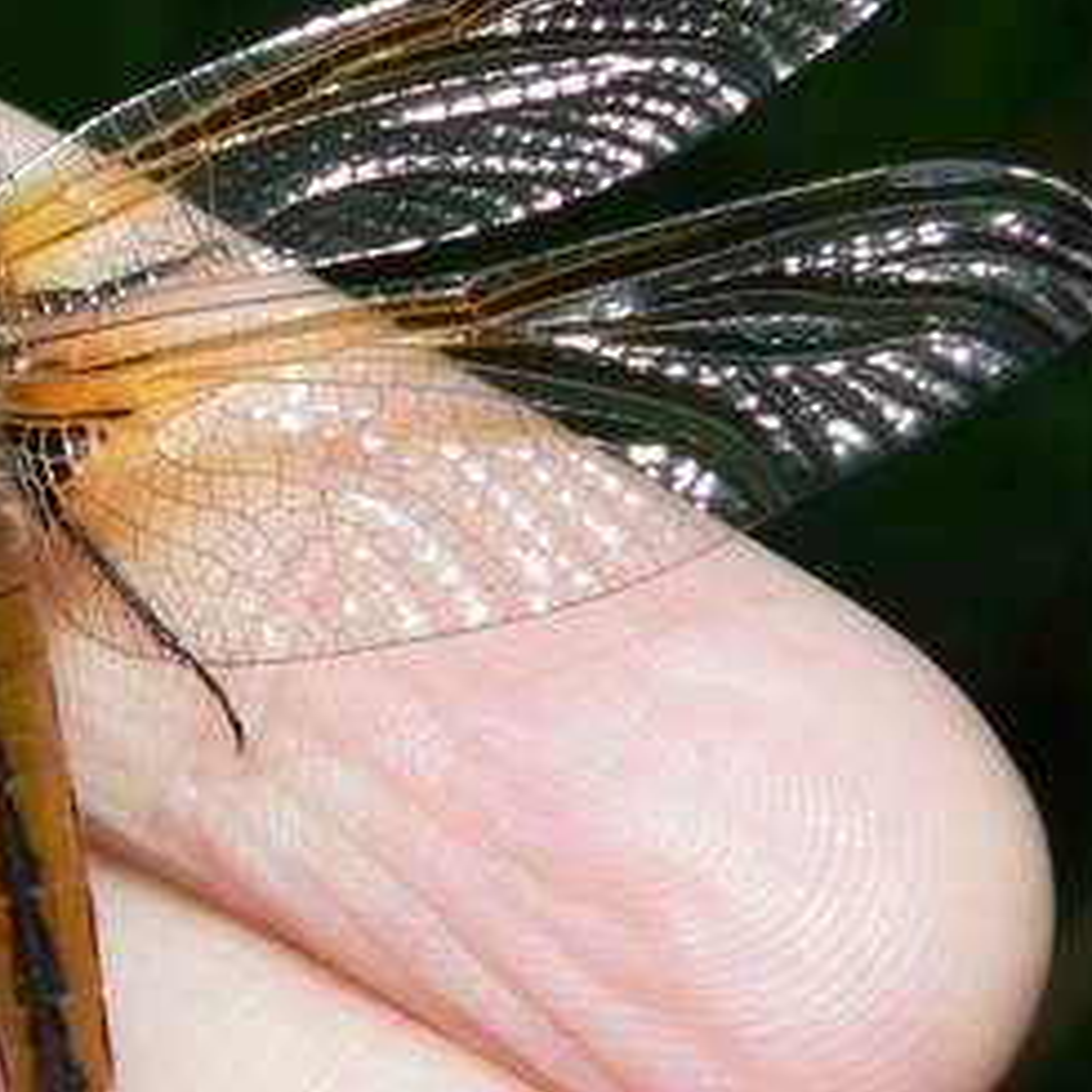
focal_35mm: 141
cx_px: -89
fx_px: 5032
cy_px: 526
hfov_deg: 12.2
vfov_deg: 12.4
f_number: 4
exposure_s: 1/60
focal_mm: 10.2
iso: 80
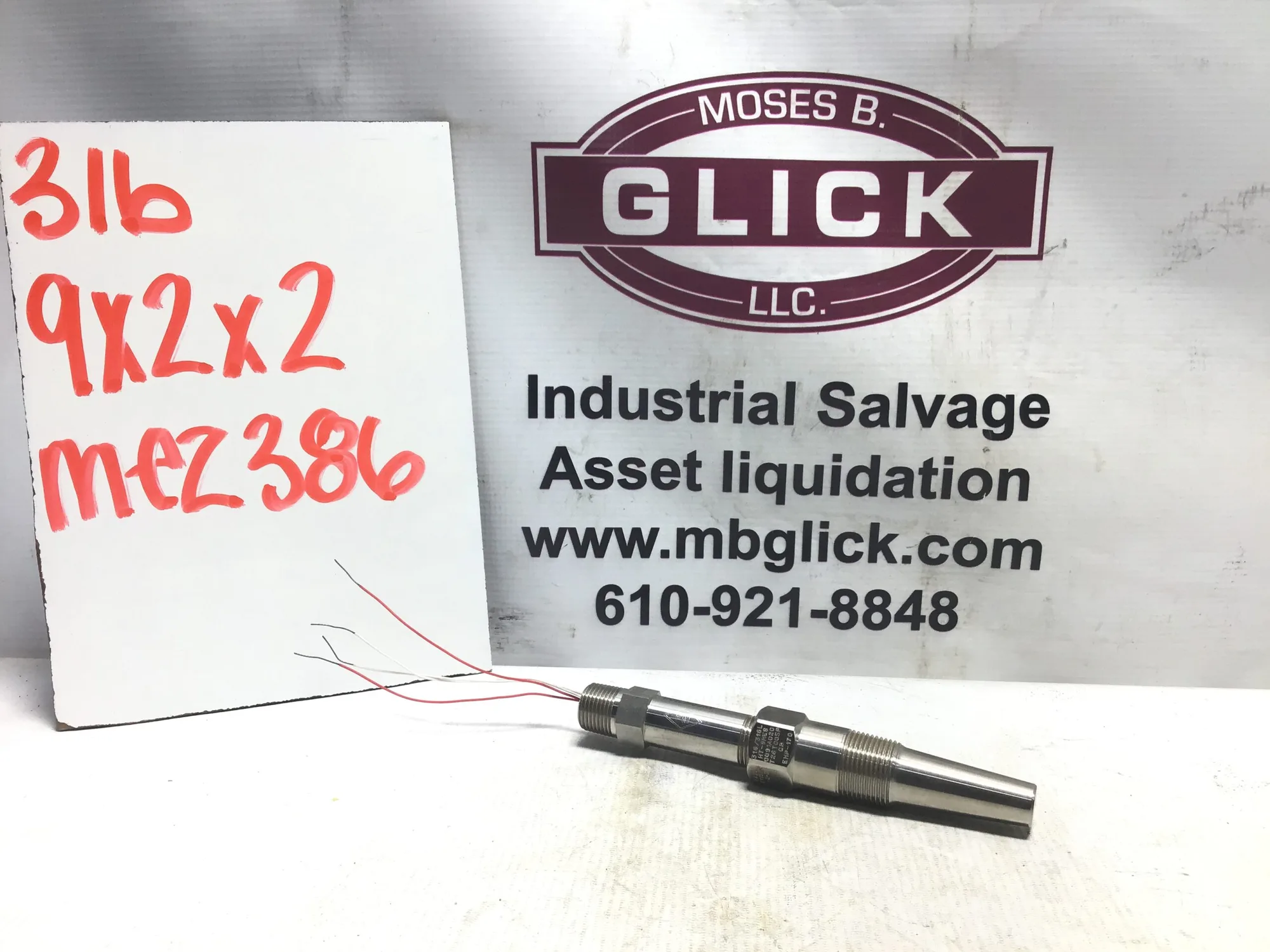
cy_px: 476
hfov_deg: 58.4
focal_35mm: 31
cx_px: 635
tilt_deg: -12.4
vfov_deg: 45.4
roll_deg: -1.5
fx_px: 1137
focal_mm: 3.3
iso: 32
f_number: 2.4
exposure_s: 1/120
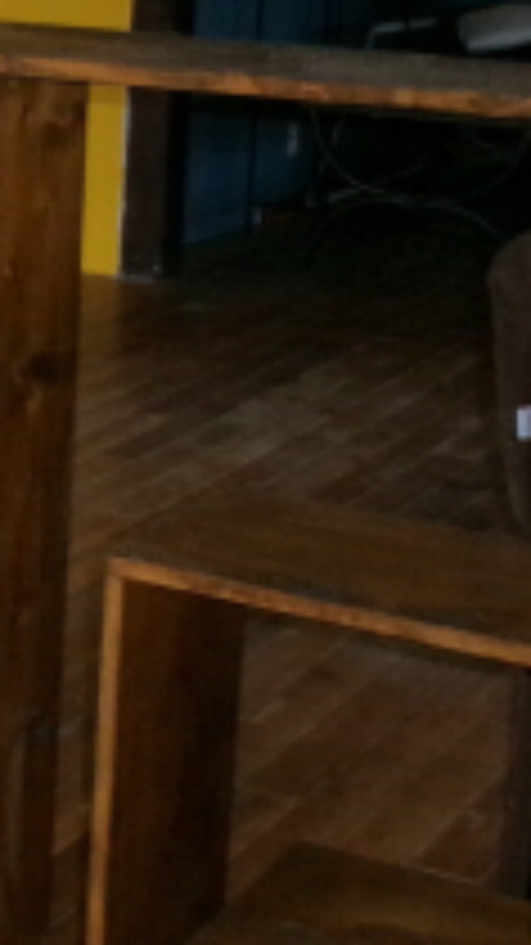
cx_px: -209
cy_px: 338
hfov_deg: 12.0
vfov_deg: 21.9
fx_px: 2430
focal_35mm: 97
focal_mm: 5.1
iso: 495
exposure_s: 1/34
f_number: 3.9
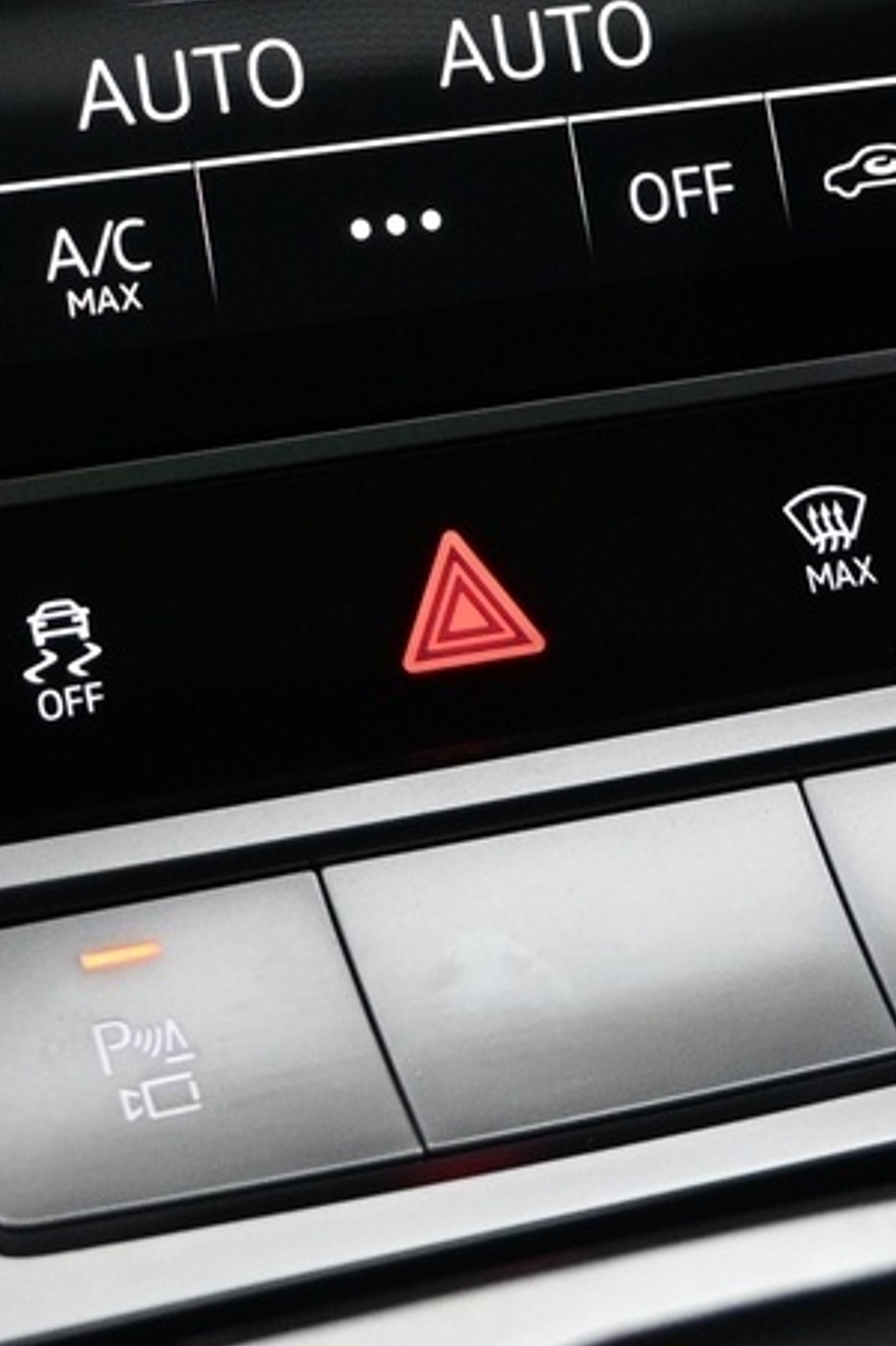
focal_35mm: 86
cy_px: -15
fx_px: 3213
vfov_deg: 22.7
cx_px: 202
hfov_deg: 15.8
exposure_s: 1/80
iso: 1600
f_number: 3.5
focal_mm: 16
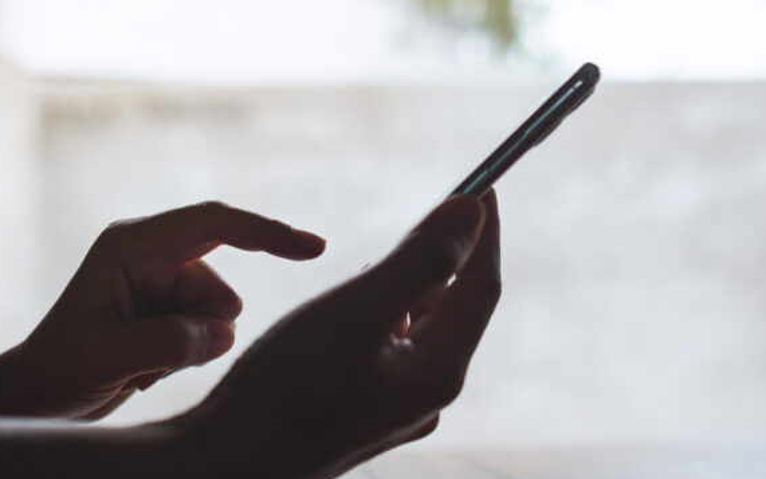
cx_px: 378
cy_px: 325
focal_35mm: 50
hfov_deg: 40.3
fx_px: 1044
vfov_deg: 25.7
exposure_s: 1/1000
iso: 200
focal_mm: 23
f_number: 2
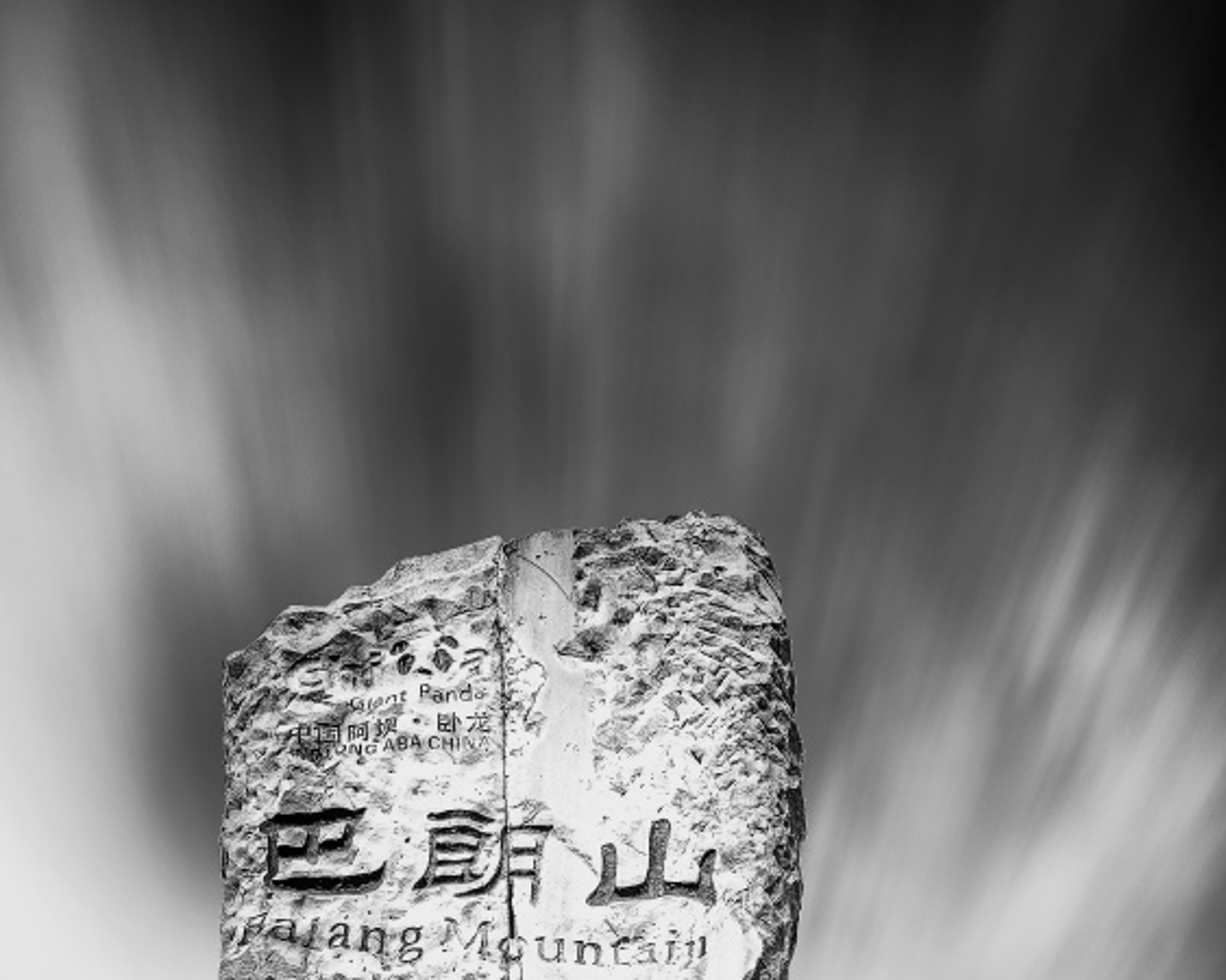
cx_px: 523
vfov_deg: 21.7
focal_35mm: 66
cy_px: 1122
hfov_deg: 28.7
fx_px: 2394
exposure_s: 1/3200
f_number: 3.8
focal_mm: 22
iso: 100
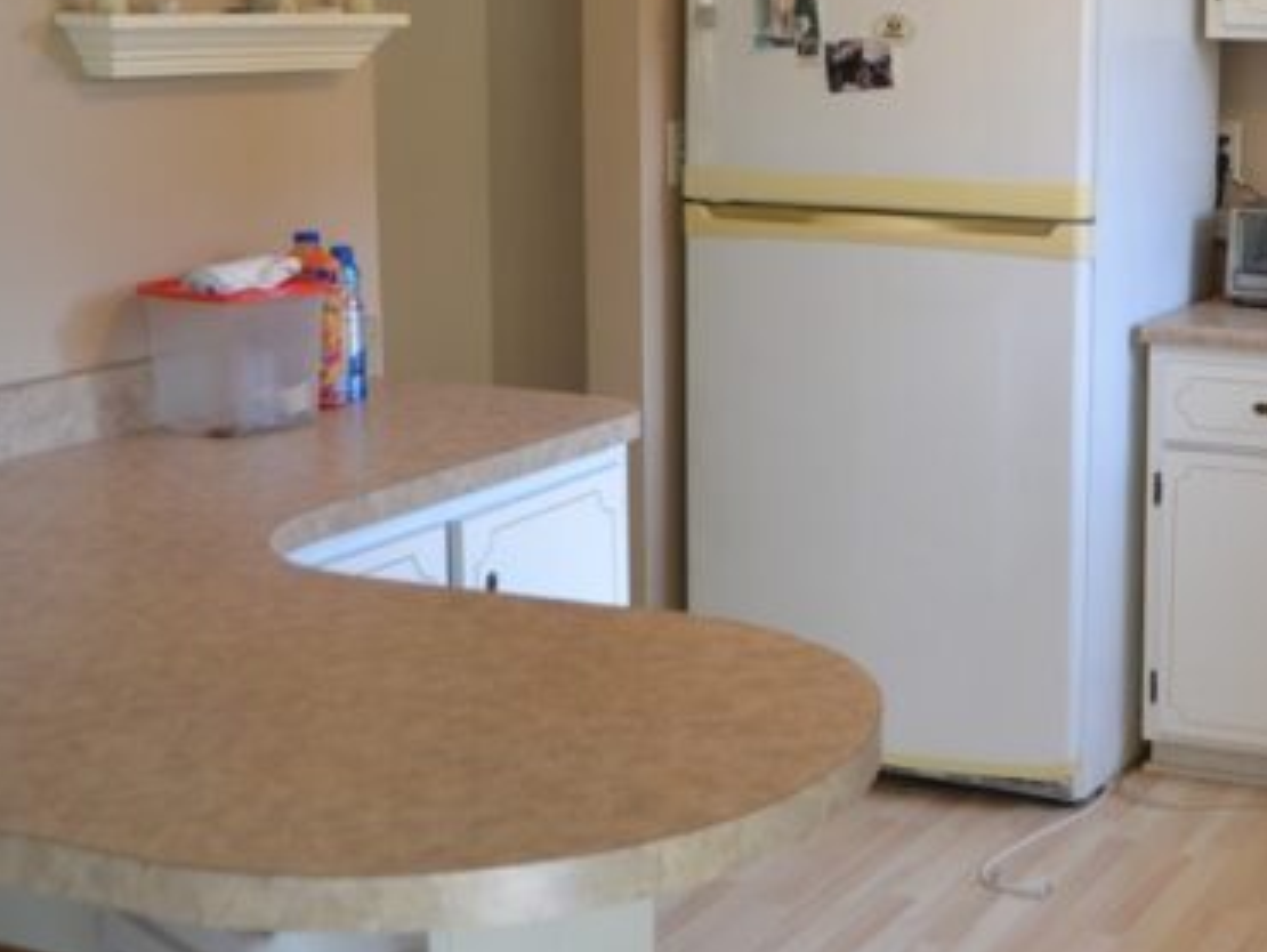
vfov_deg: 25.8
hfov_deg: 32.4
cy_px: 250
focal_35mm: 56
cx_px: 1178
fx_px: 2051
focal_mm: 18
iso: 400
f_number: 4.5
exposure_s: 1/80
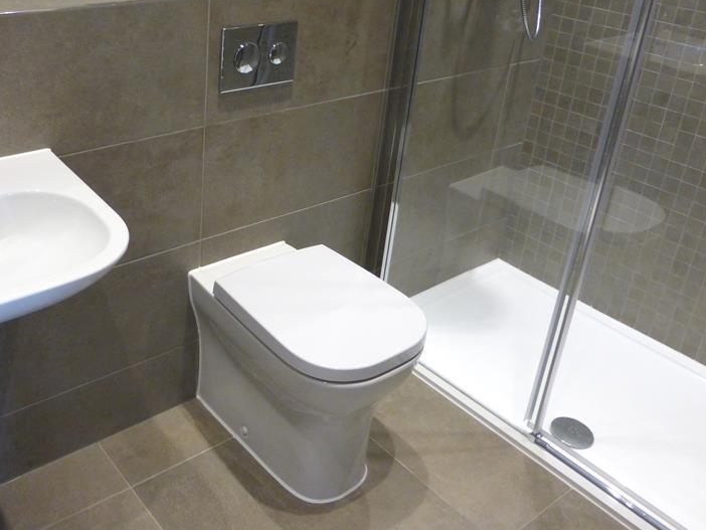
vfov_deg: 40.1
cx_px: 241
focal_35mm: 35
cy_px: 168
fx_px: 714
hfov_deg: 51.7
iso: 400
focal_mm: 4.3
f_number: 3.3
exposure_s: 1/60
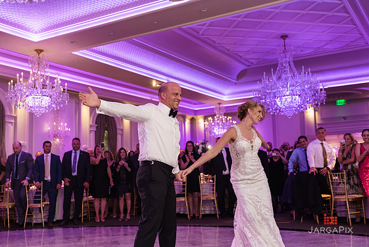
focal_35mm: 41
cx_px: 184
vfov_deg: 32.6
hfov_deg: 47.4
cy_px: 124
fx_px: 420
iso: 1600
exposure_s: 1/200
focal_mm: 41
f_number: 2.8
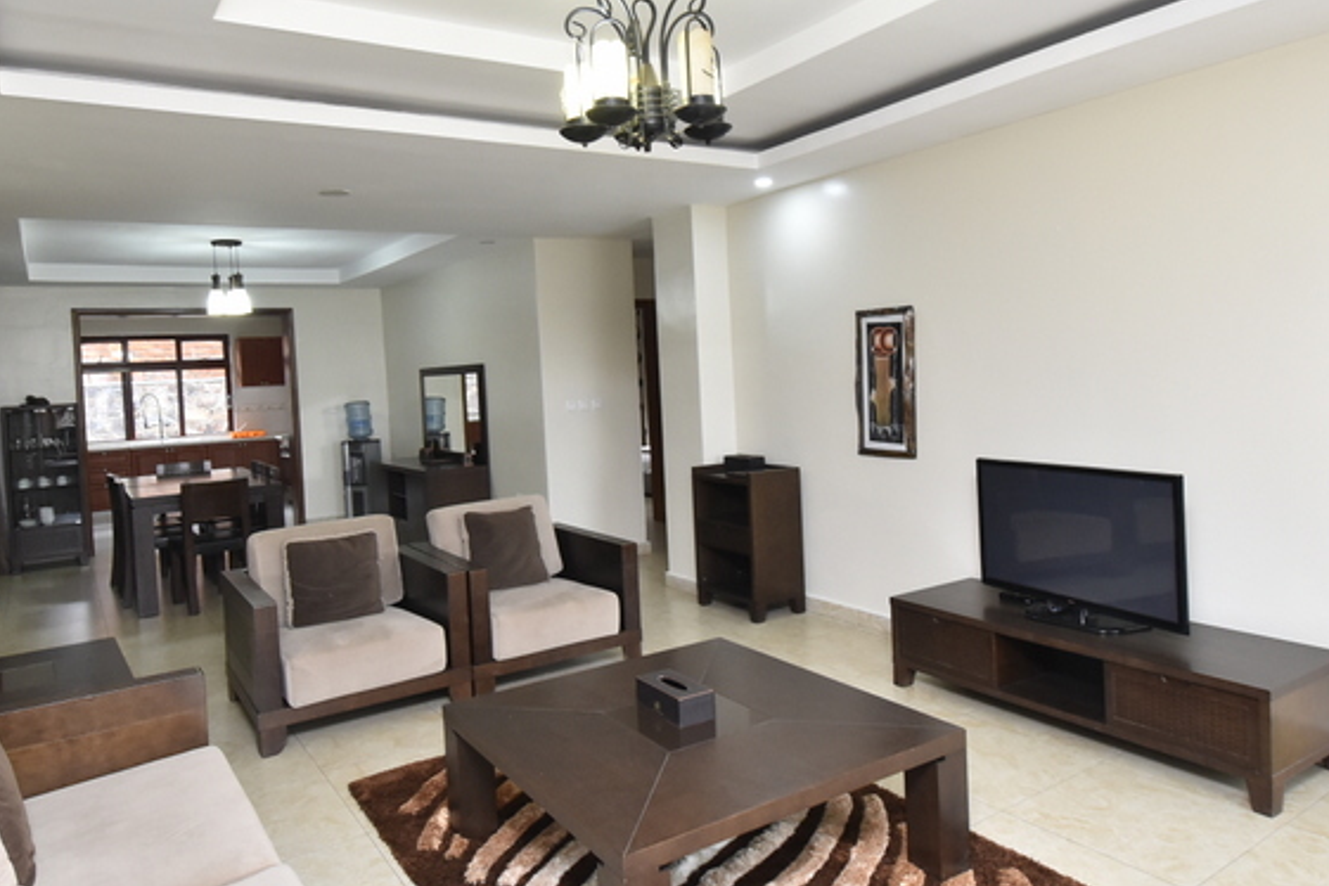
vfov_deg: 55.0
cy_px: 392
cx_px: 616
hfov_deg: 76.0
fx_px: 849
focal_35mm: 23
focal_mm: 10
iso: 1000
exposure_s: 1/20
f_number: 8
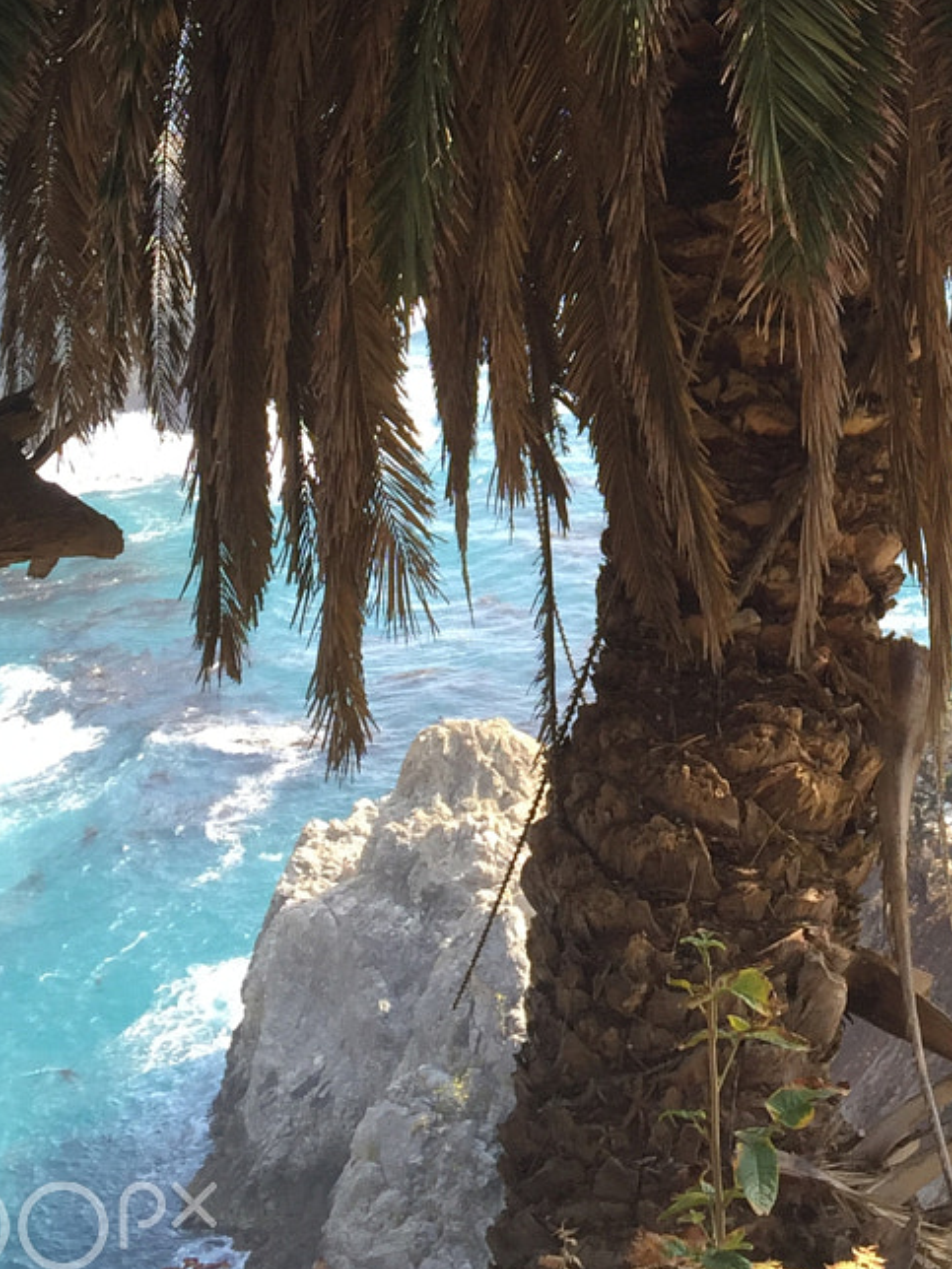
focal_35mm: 72
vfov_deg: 25.3
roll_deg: +0.5
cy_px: -91
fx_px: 2640
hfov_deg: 19.9
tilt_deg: -5.0
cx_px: 911
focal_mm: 4.15
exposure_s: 1/267
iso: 32
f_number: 2.2
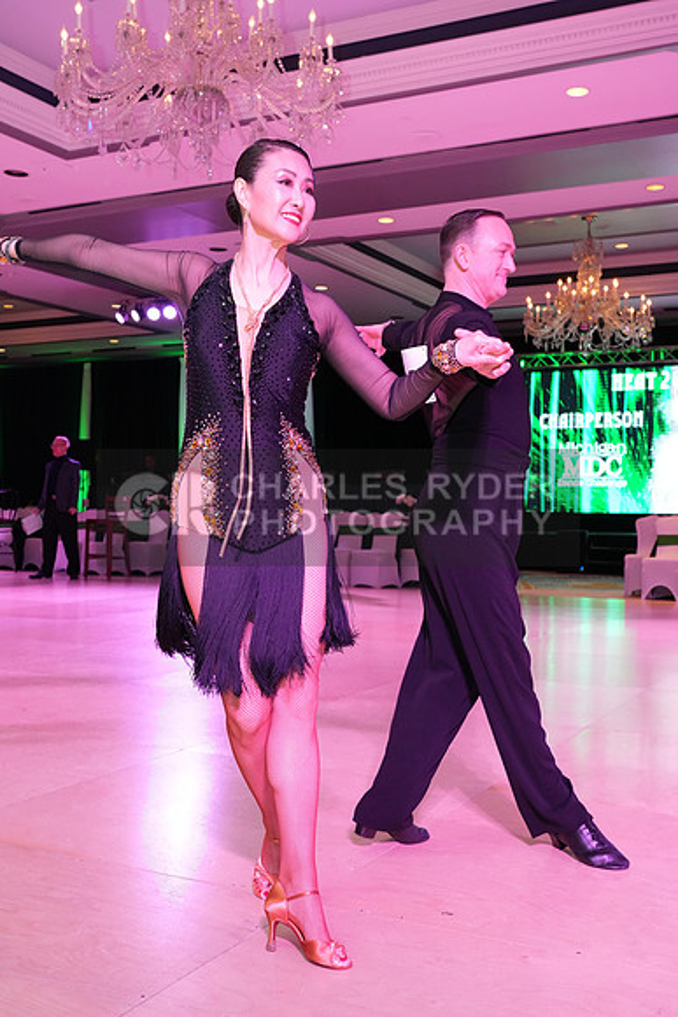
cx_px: 339
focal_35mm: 38
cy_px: 508
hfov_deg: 35.1
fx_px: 1073
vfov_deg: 50.7
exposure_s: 1/250
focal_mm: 38
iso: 3200
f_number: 7.1
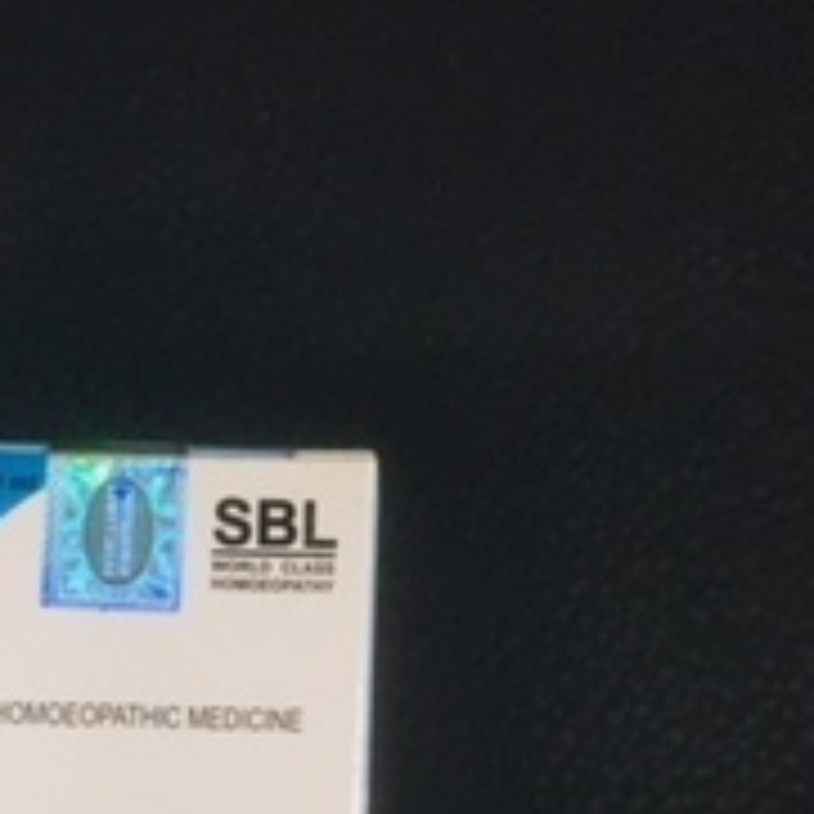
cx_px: 146
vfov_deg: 23.0
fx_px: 1889
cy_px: 872
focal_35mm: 71
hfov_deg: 23.9
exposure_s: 1/33
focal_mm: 4.15
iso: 100
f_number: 2.2
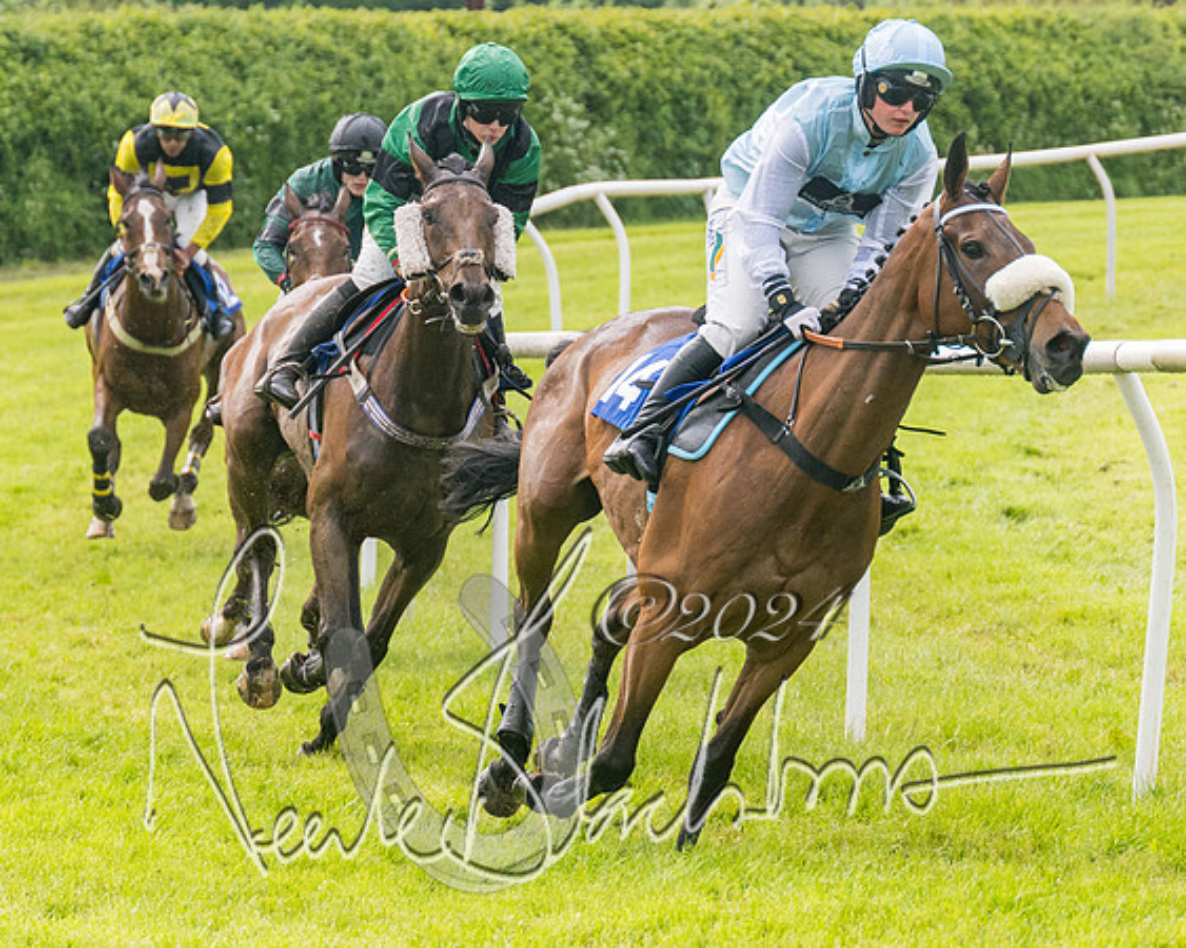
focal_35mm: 225
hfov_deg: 8.6
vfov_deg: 6.9
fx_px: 7907
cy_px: 375
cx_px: 455
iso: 400
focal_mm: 98
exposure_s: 1/2500
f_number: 4
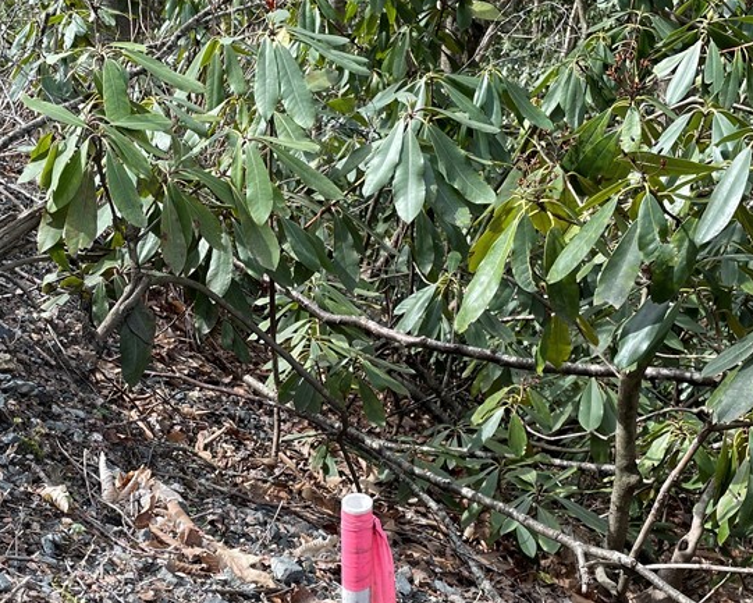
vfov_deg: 31.4
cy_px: 361
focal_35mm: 48
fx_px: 1070
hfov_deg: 38.5
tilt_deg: -27.1
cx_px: 278
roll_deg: +3.1
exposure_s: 1/569
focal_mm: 4.2
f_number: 1.6
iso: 32
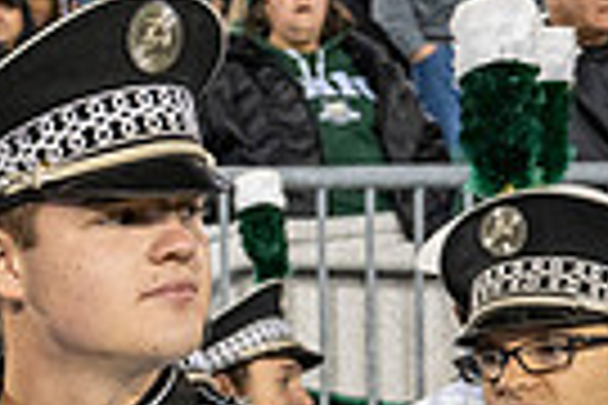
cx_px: -396
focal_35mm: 103
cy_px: 457
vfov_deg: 13.0
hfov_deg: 17.2
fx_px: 1739
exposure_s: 1/500
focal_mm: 24
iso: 2000
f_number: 3.2
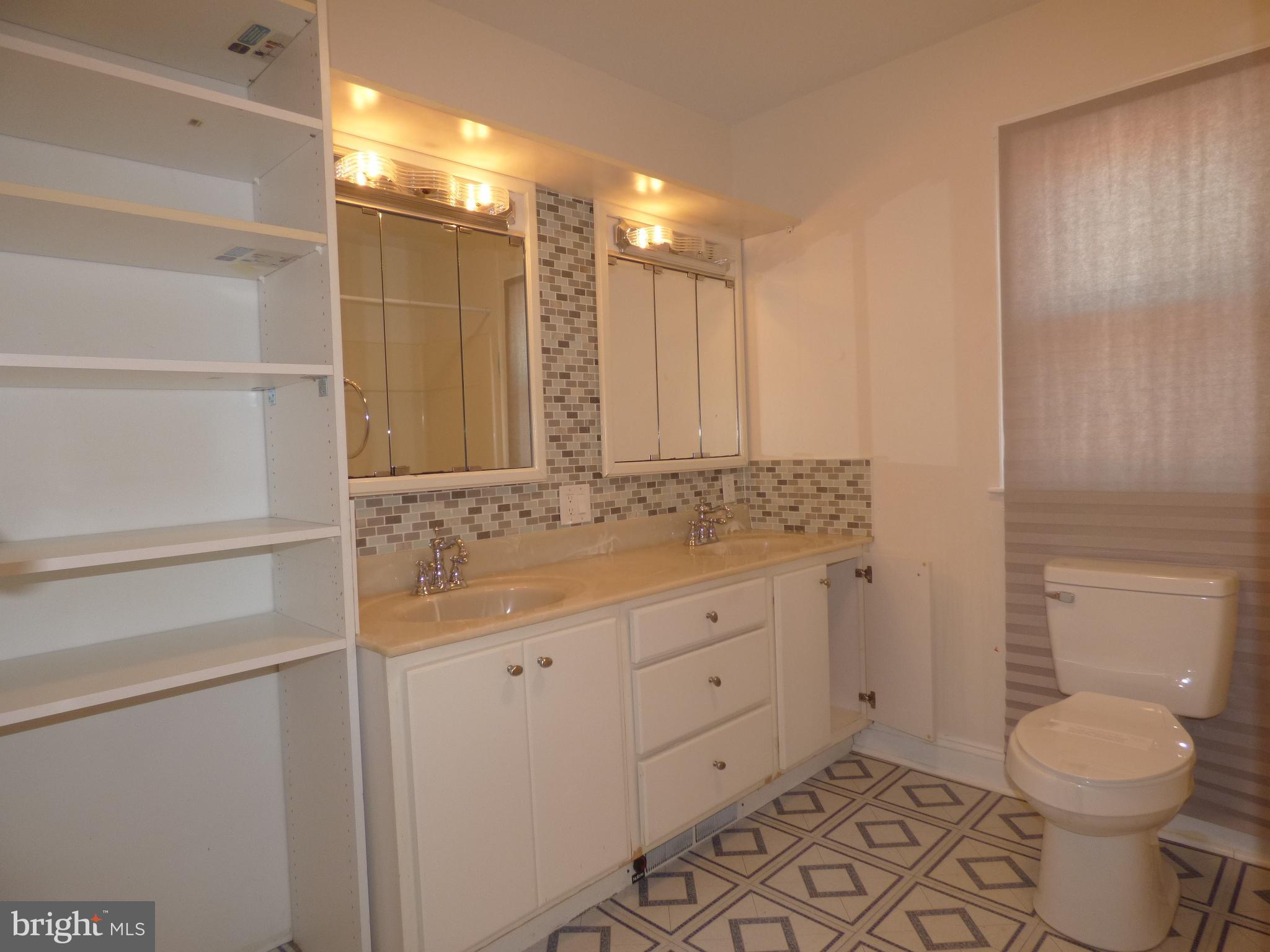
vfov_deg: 66.0
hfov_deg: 81.7
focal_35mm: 20
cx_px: 635
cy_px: 476
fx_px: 734
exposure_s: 1/50
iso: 125
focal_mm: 3.58
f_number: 2.8
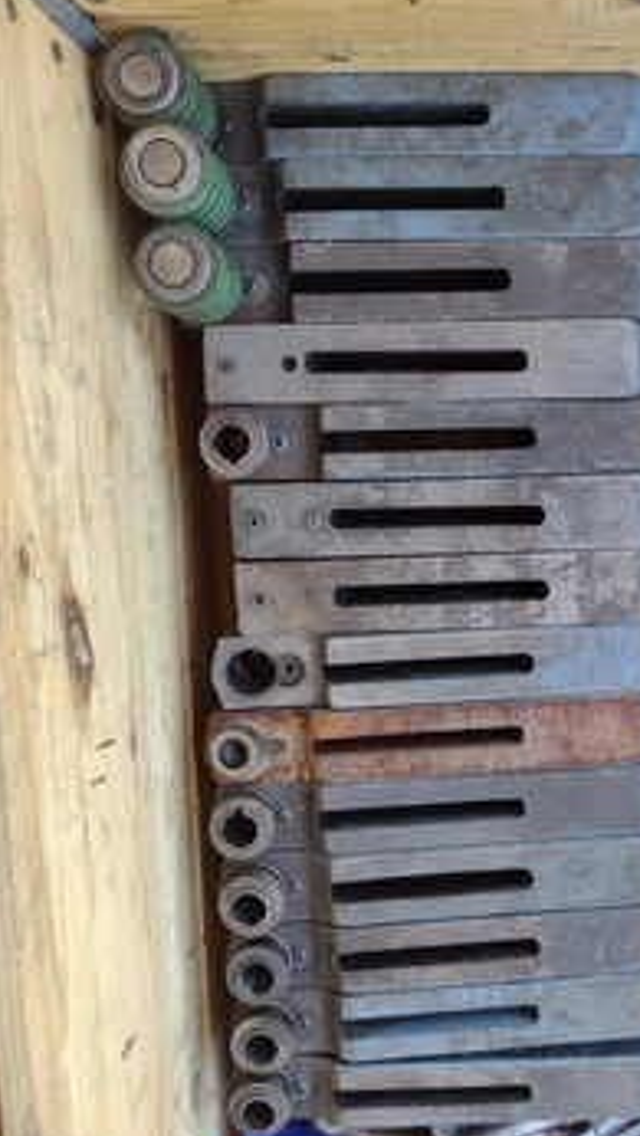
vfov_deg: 58.0
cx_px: 482
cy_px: 578
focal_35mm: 34
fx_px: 1024
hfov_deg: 34.0
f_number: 1.7
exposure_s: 1/120
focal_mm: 4.71
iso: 104
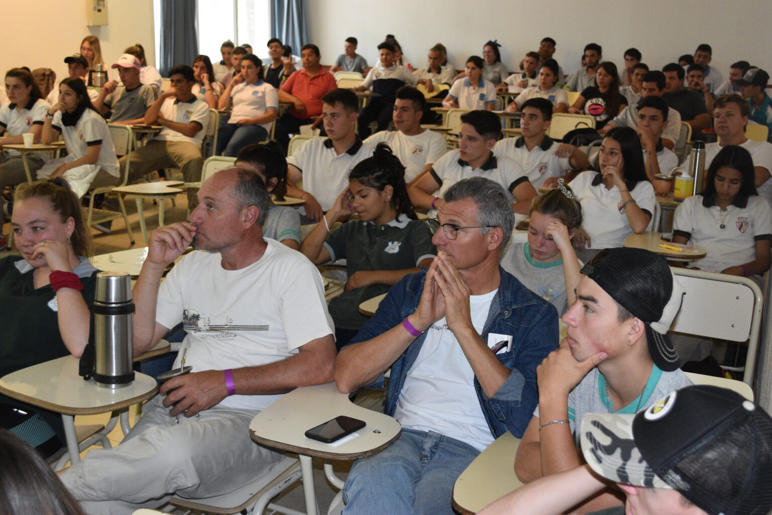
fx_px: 933
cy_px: 258
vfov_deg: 30.9
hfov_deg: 44.9
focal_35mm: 44
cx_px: 386
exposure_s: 1/60
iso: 2000
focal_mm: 29
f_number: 4.5
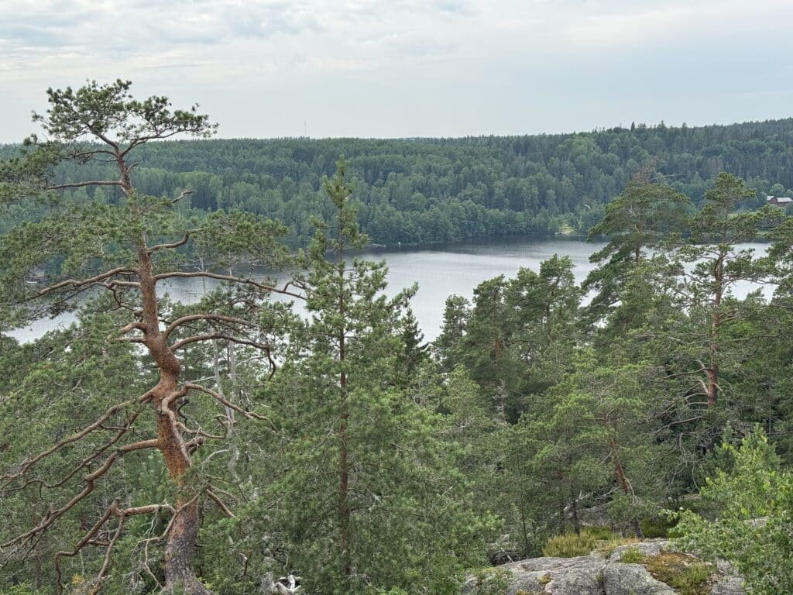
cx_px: 396
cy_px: 298
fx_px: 1100
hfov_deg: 39.7
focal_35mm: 48
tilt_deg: -8.9
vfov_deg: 30.3
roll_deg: +1.4
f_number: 1.78
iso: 64
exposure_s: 1/1770
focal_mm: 6.76
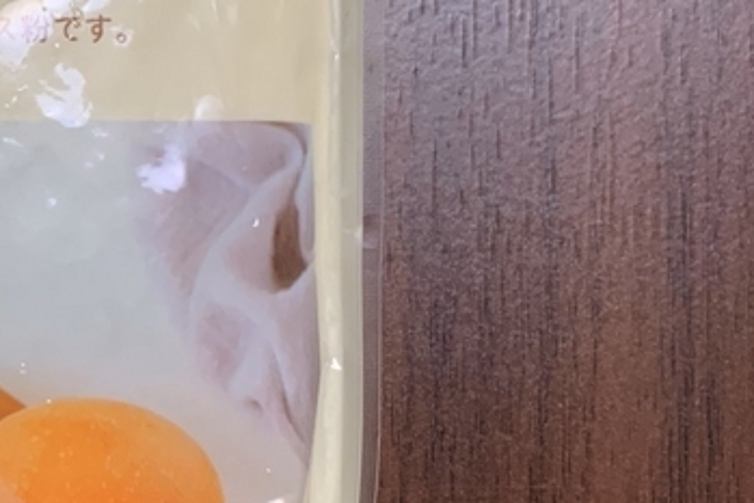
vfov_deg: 14.7
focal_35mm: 93
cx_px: -186
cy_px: 194
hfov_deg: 20.3
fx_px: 1949
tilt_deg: -87.2
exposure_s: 1/50
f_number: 1.8
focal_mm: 4.25
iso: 100
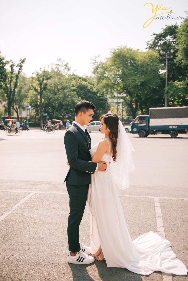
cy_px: 140
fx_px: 274
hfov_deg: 37.9
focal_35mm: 35
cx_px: 94
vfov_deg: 54.4
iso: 100
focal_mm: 35
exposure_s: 1/1500
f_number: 2.8
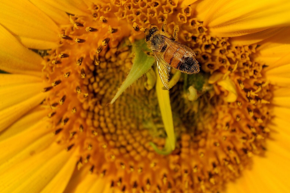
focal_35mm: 89
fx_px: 716
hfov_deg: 22.9
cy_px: 65
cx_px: 162
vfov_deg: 15.3
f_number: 4.8
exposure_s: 1/800
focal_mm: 38
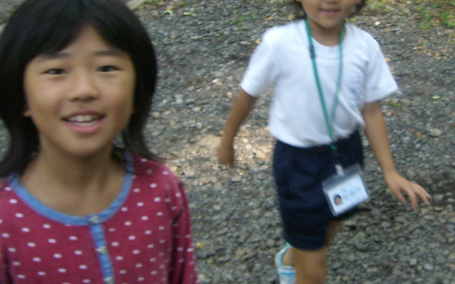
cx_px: 318
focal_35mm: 65
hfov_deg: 31.2
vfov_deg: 19.9
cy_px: 71
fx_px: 806
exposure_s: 1/80
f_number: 2.7
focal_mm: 6.2
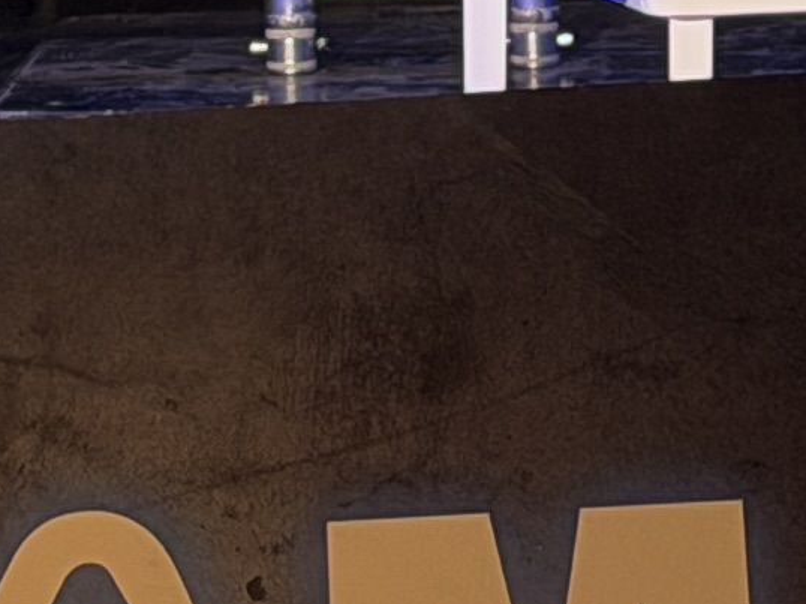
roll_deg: +1.9
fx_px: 8379
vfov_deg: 4.0
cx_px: 235
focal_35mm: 360
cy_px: -1016
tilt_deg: +0.8
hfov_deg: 5.5
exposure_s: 1/50
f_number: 1.78
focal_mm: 6.76
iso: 125
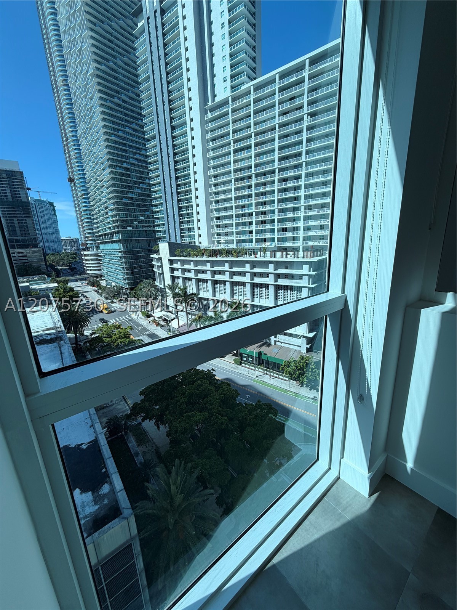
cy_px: 305
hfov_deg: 85.7
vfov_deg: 102.1
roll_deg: +2.2
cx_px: 228
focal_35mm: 14
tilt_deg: -13.7
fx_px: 246
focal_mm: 2.22
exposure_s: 1/770
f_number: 2.2
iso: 32
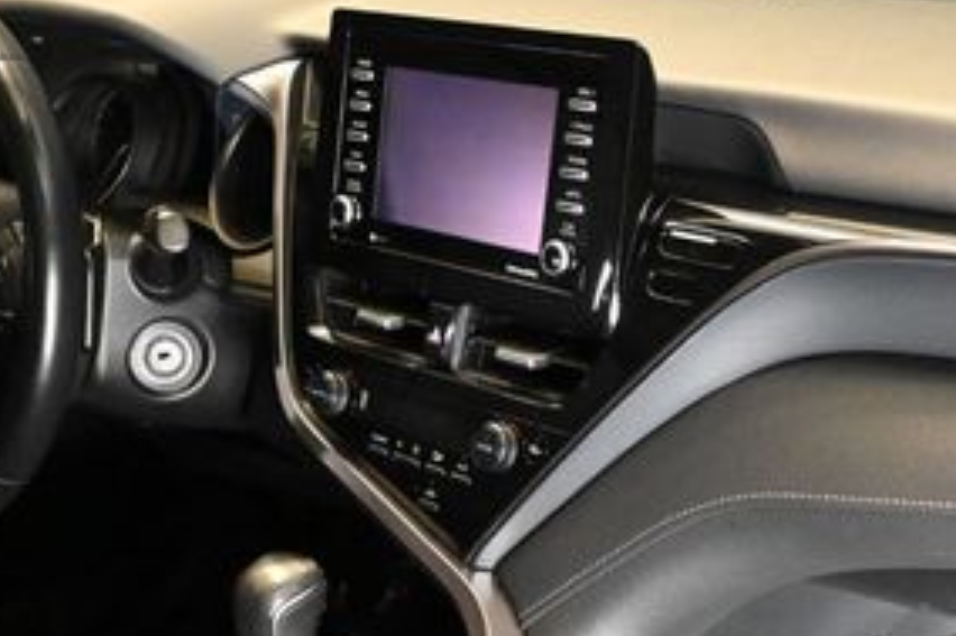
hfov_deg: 30.6
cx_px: 757
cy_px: 619
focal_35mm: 64
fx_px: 1702
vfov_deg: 20.6
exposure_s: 1/60
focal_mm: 19
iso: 5600
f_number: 3.8
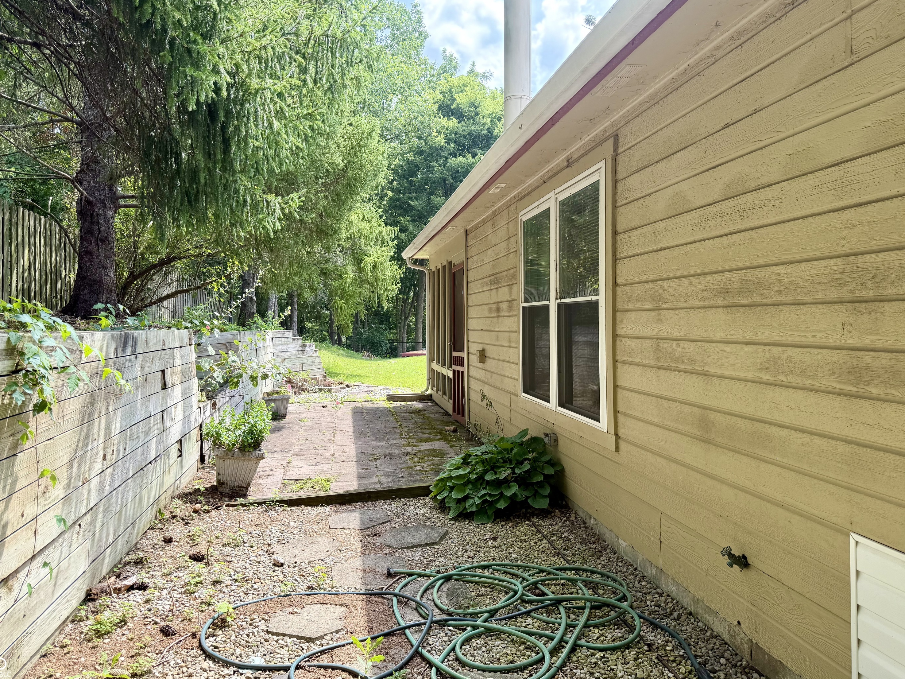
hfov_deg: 69.4
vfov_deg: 54.9
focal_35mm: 25
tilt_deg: +1.6
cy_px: 332
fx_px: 654
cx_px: 437
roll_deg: +1.2
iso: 80
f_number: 1.78
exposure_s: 1/742
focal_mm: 6.76
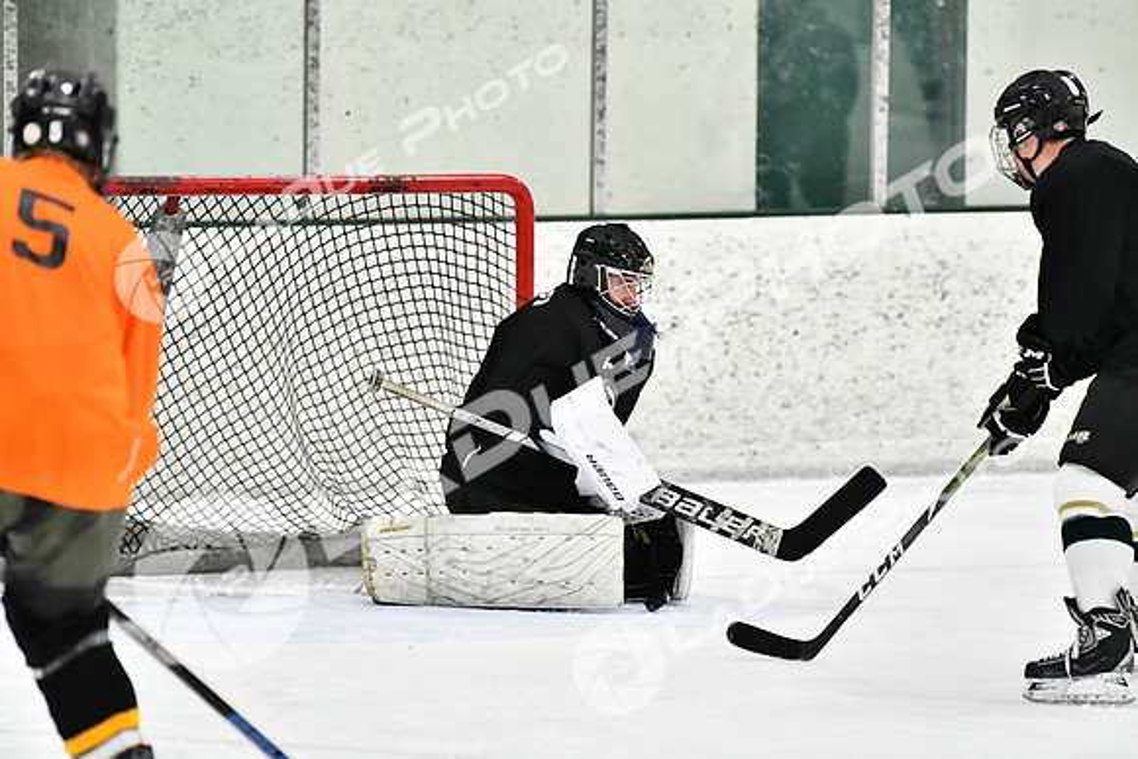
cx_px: 569
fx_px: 8537
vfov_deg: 5.1
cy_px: 380
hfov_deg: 7.6
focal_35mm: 270
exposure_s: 1/1250
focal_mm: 180
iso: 5000
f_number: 2.8
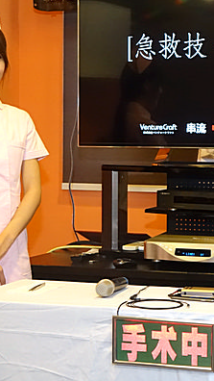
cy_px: 192
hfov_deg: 13.1
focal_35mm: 91
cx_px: 219
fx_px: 917
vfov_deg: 23.4
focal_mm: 15.78
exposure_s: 1/30
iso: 1600
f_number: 4
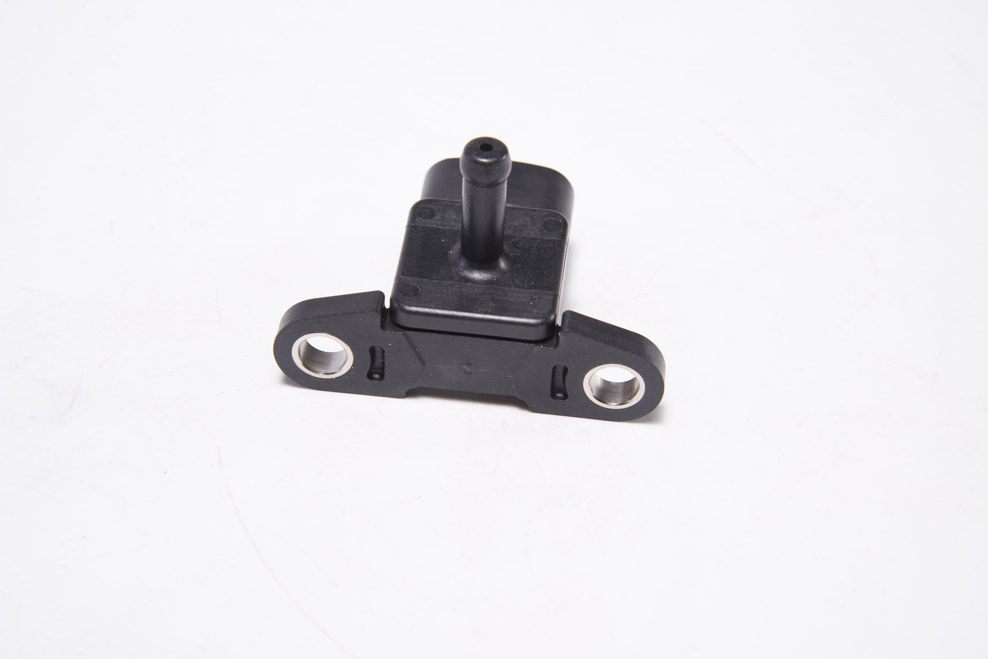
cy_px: 330
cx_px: 494
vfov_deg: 18.2
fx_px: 2058
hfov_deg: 27.0
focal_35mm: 75
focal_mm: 75
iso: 100
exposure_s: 1/80
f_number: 14
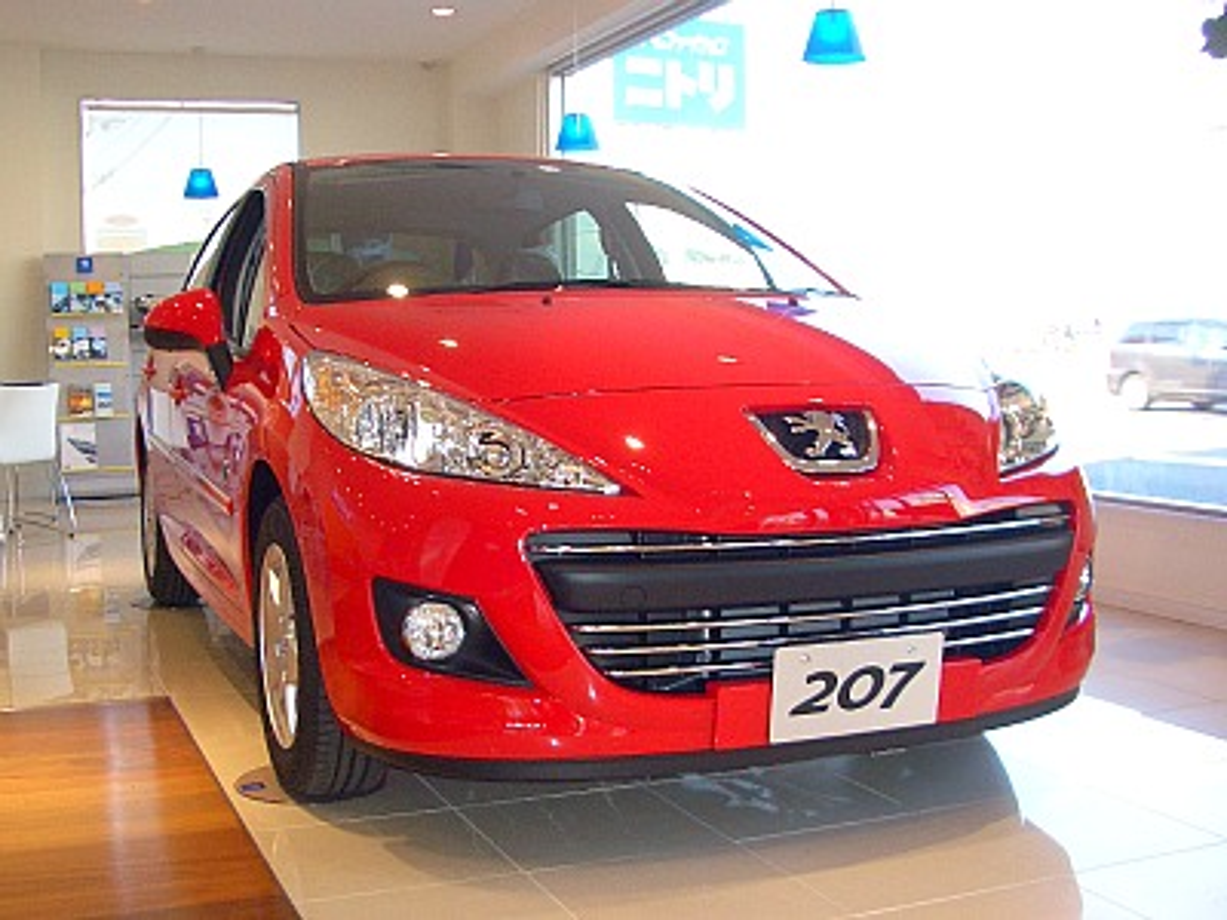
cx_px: 614
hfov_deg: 52.6
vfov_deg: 40.7
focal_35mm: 35
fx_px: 1241
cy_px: 460
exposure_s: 1/100
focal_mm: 5.8
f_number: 2.6
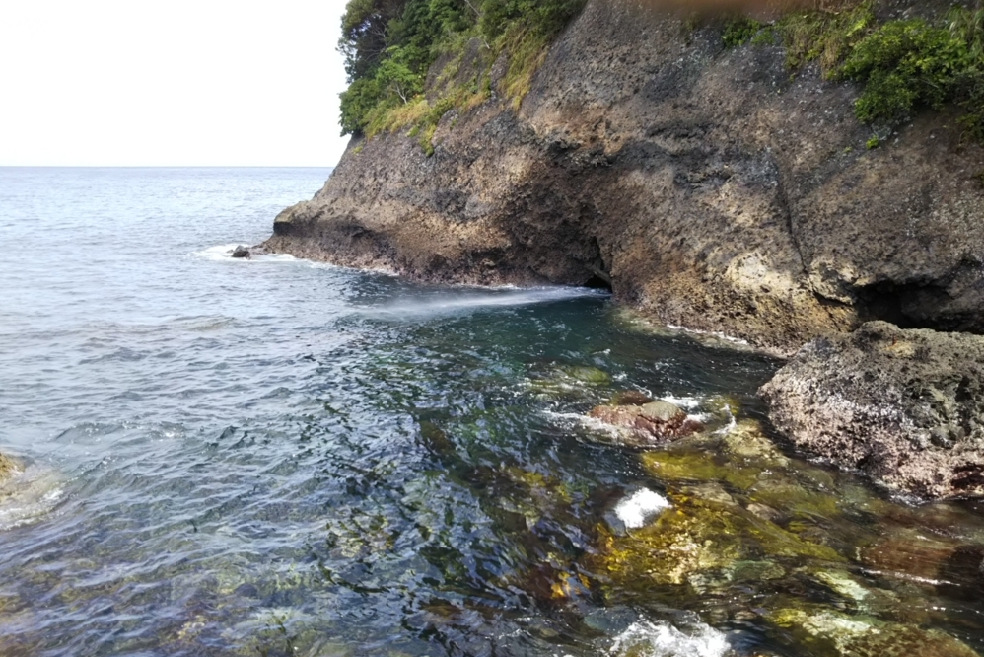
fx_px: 875
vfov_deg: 41.1
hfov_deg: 58.7
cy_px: 354
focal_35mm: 32
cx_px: 481
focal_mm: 4
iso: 20
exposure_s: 1/318
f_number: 2.2
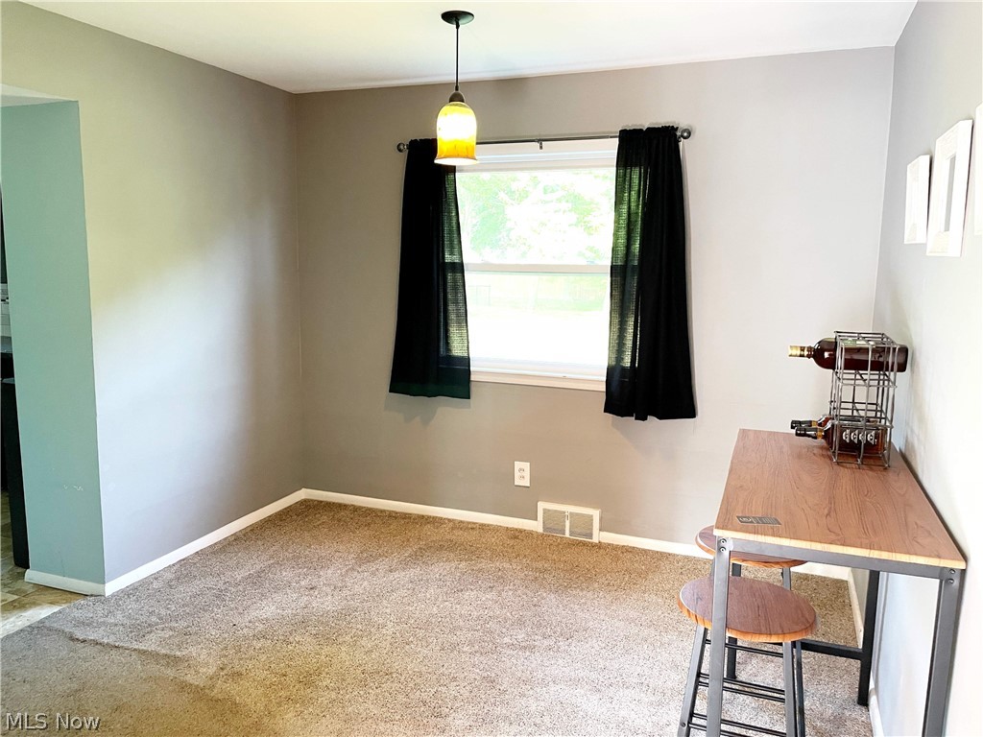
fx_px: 738
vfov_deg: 53.1
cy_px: 368
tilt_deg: -7.9
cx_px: 492
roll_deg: -0.2
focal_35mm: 26
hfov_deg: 67.3
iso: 250
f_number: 1.6
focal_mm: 4.2
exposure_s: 1/60
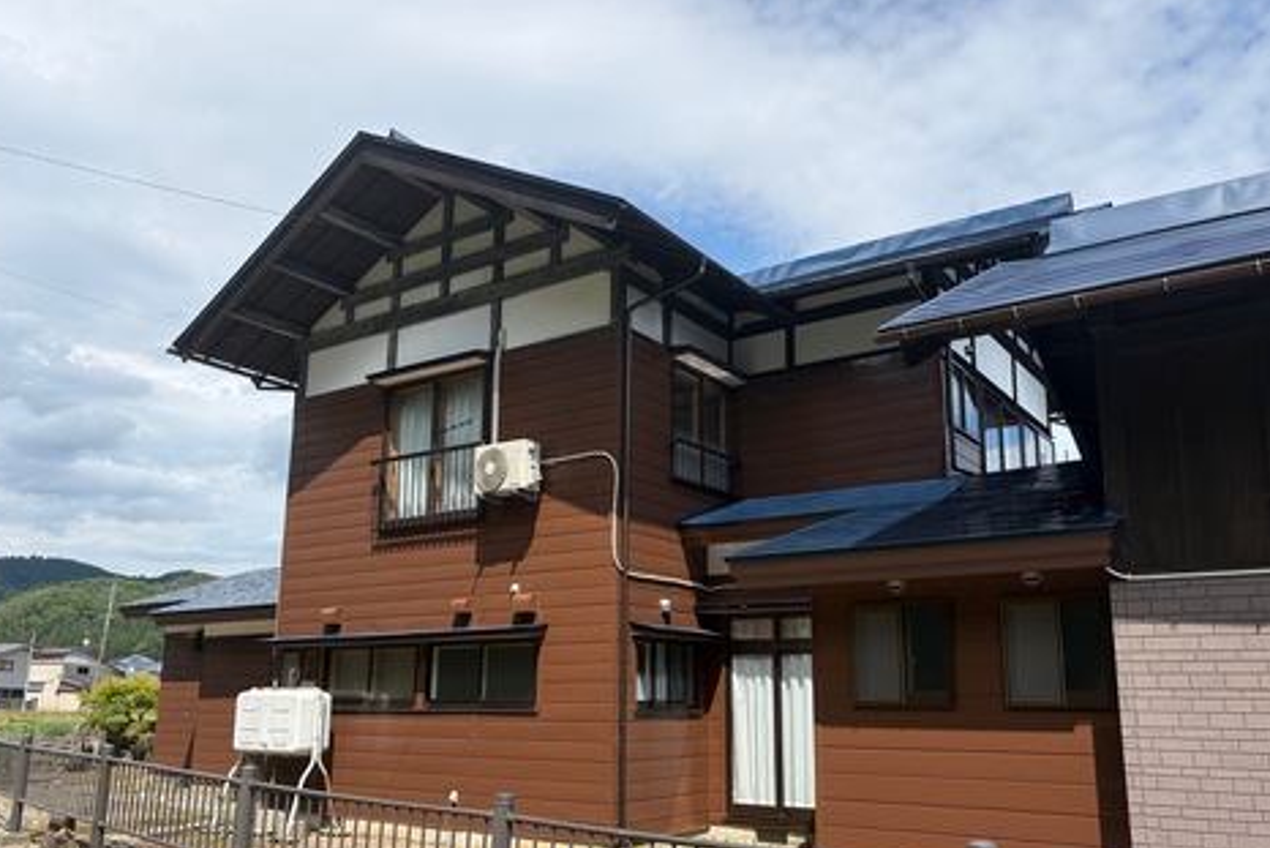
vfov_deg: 44.9
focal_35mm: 29
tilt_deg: +12.5
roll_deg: +0.1
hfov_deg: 63.6
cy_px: 481
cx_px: 643
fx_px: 1023
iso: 50
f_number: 1.6
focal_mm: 5.96
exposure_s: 1/3279
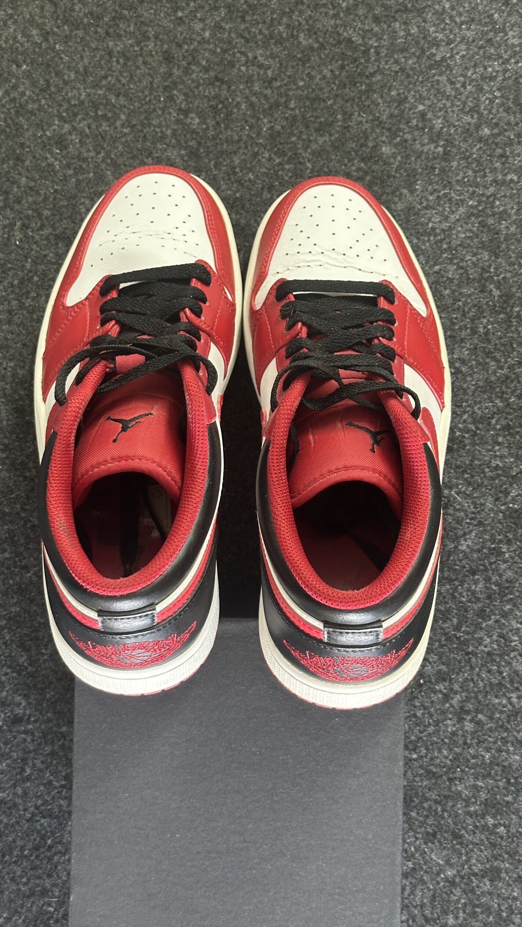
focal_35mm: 53
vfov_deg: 39.2
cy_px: 459
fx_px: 1304
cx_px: 232
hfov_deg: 22.6
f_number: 1.78
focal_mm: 6.86
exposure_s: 1/33
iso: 320
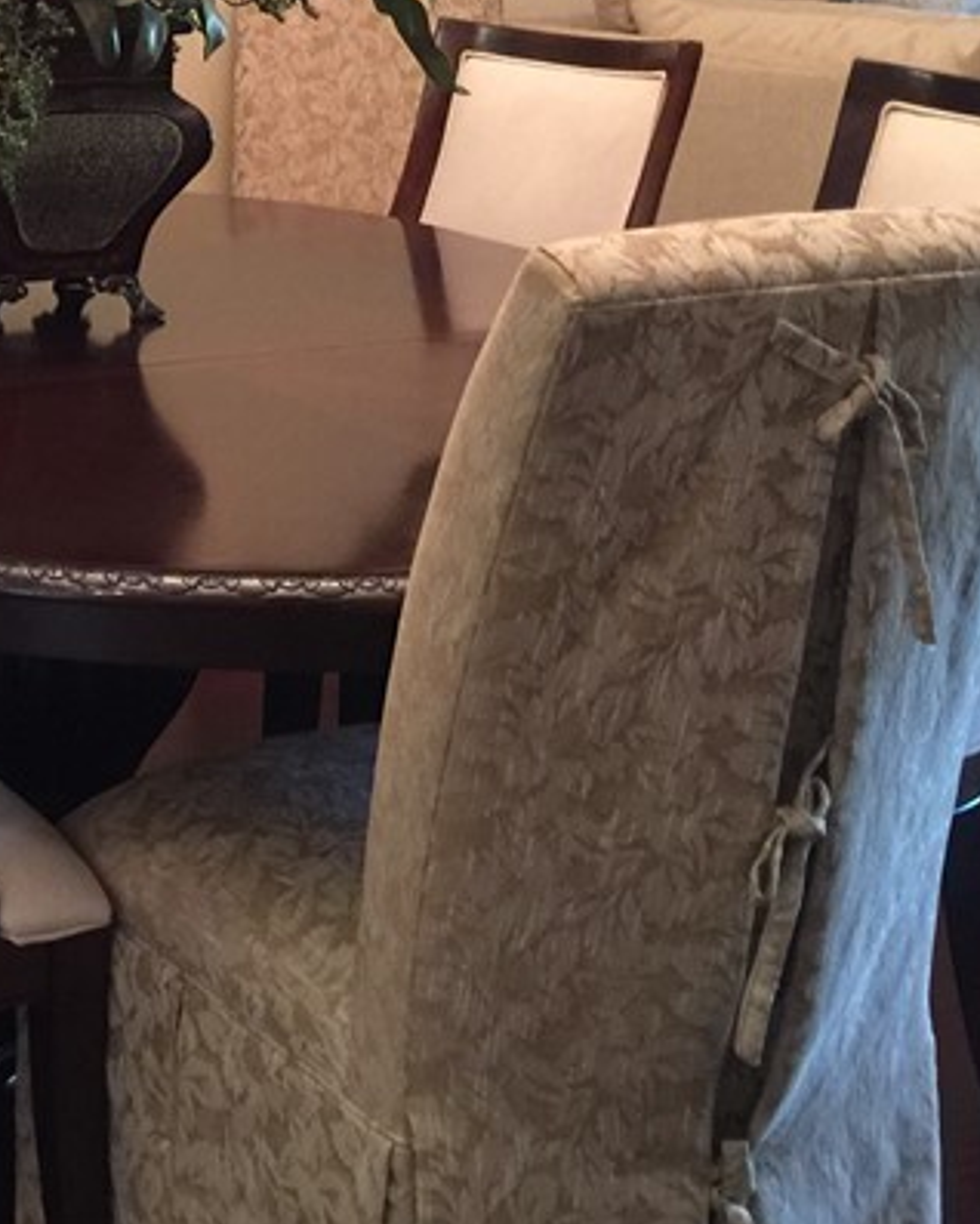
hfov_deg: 19.9
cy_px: 200
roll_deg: -1.1
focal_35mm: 73
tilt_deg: -9.0
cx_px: -145
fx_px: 2645
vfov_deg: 25.5
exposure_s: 1/15
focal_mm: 4.15
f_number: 2.2
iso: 125
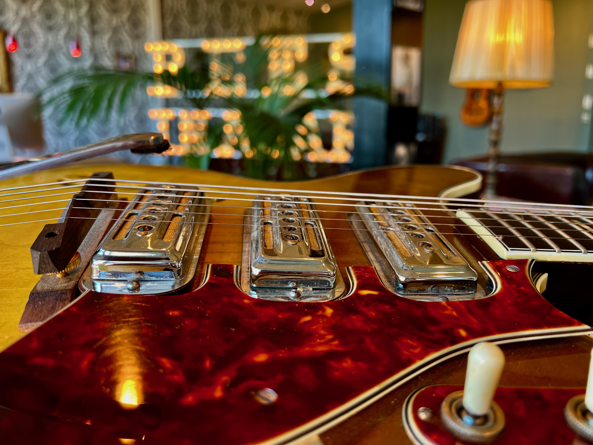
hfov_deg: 67.3
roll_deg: -0.4
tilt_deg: -12.6
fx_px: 445
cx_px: 296
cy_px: 222
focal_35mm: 26
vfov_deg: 53.1
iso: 125
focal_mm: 5.7
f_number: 1.5
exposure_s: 1/100
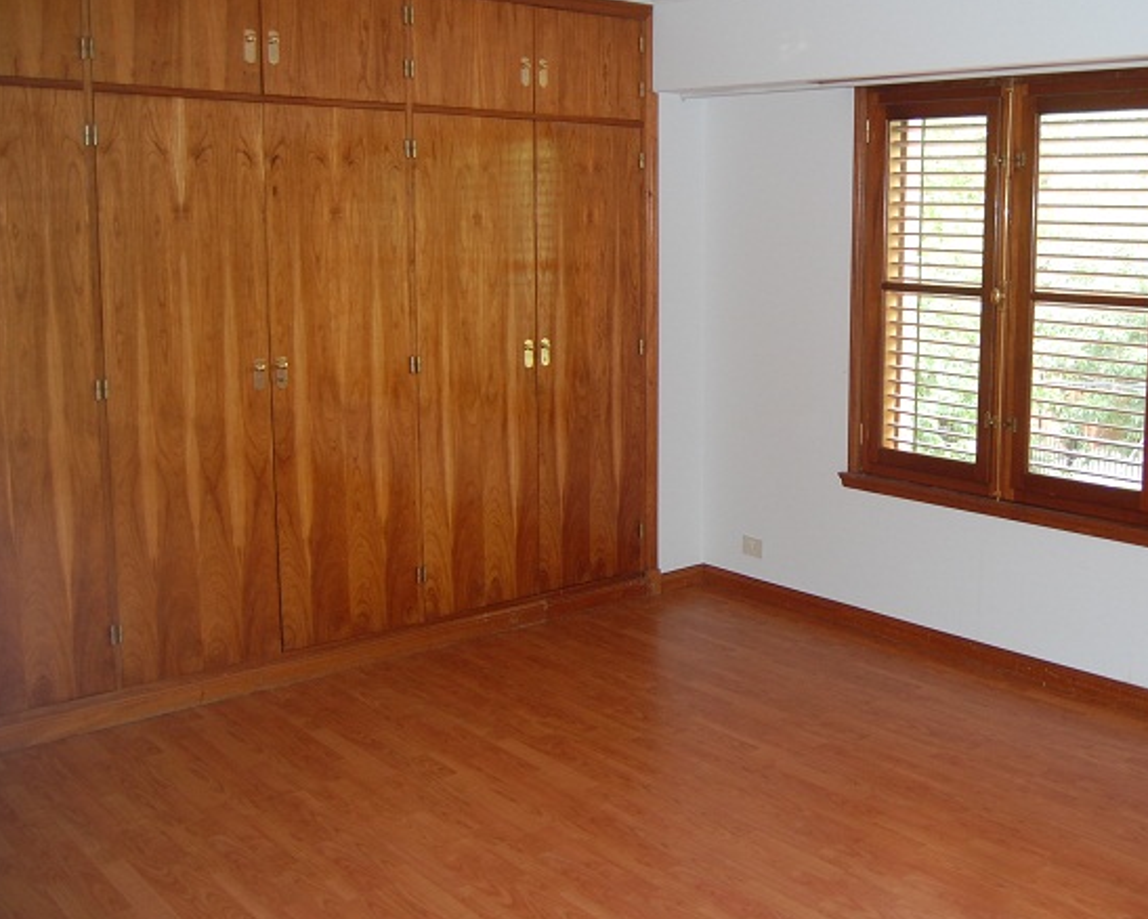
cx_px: 829
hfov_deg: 47.6
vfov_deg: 40.0
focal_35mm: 37
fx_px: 1258
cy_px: 377
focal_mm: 18
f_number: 3.5
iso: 400
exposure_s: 1/60
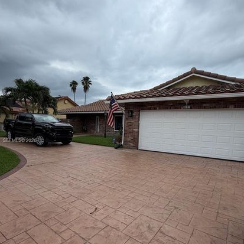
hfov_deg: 74.8
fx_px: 159
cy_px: 141
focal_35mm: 20
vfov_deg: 74.3
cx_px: 123
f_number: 2.2
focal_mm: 2.22
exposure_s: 1/607
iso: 40
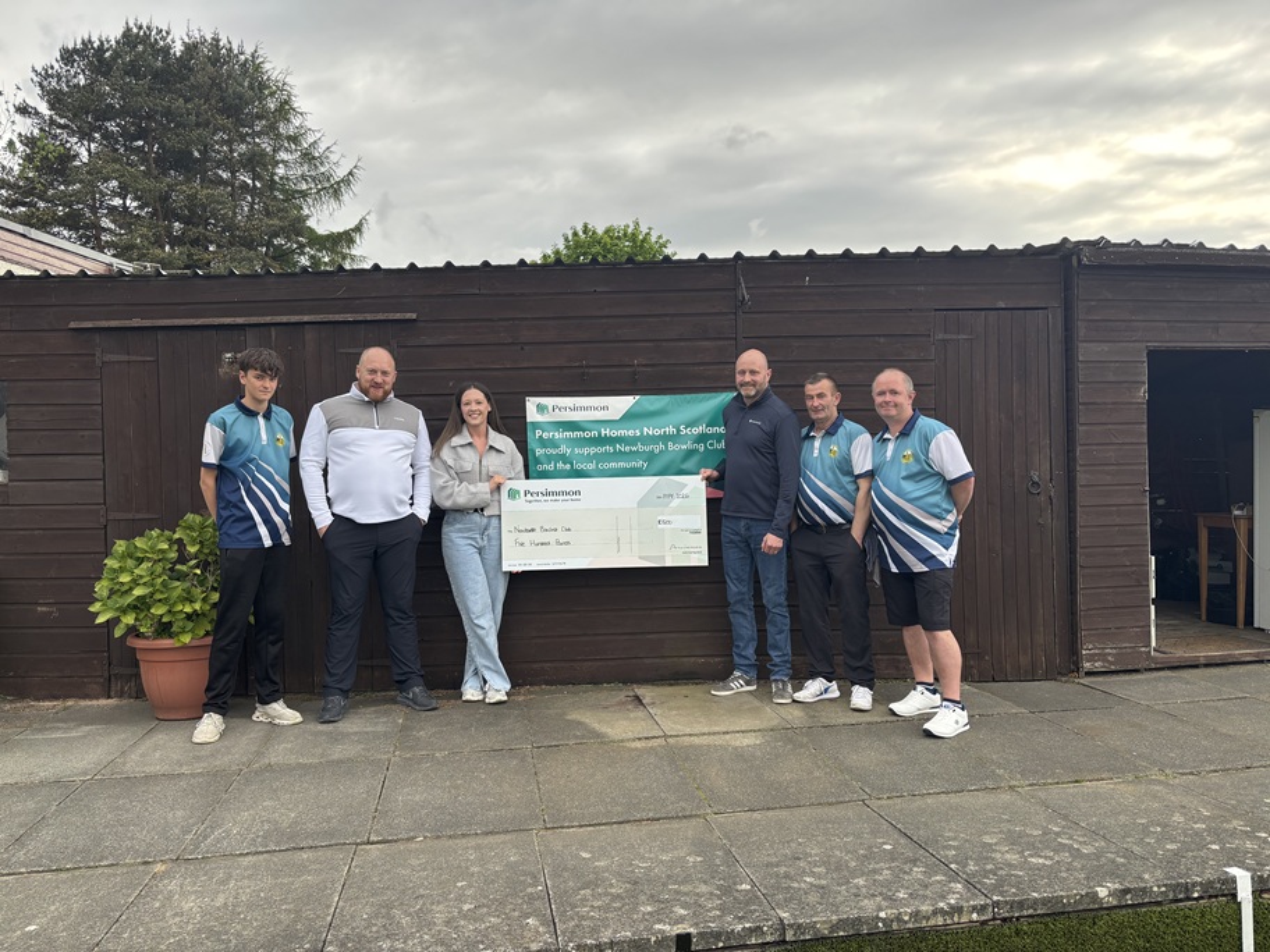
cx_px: 635
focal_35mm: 26
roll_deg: +1.5
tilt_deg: -0.9
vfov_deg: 53.1
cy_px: 476
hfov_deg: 67.3
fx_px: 954
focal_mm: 5.96
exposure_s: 1/327
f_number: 1.6
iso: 50
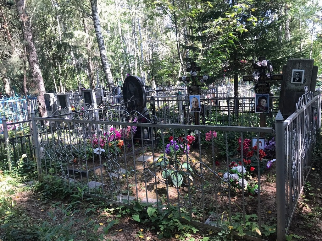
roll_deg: +6.8
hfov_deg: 63.4
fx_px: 260
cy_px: 120
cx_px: 161
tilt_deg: -9.6
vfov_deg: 49.7
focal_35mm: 28
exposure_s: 1/100
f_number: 1.8
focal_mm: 3.99
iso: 32
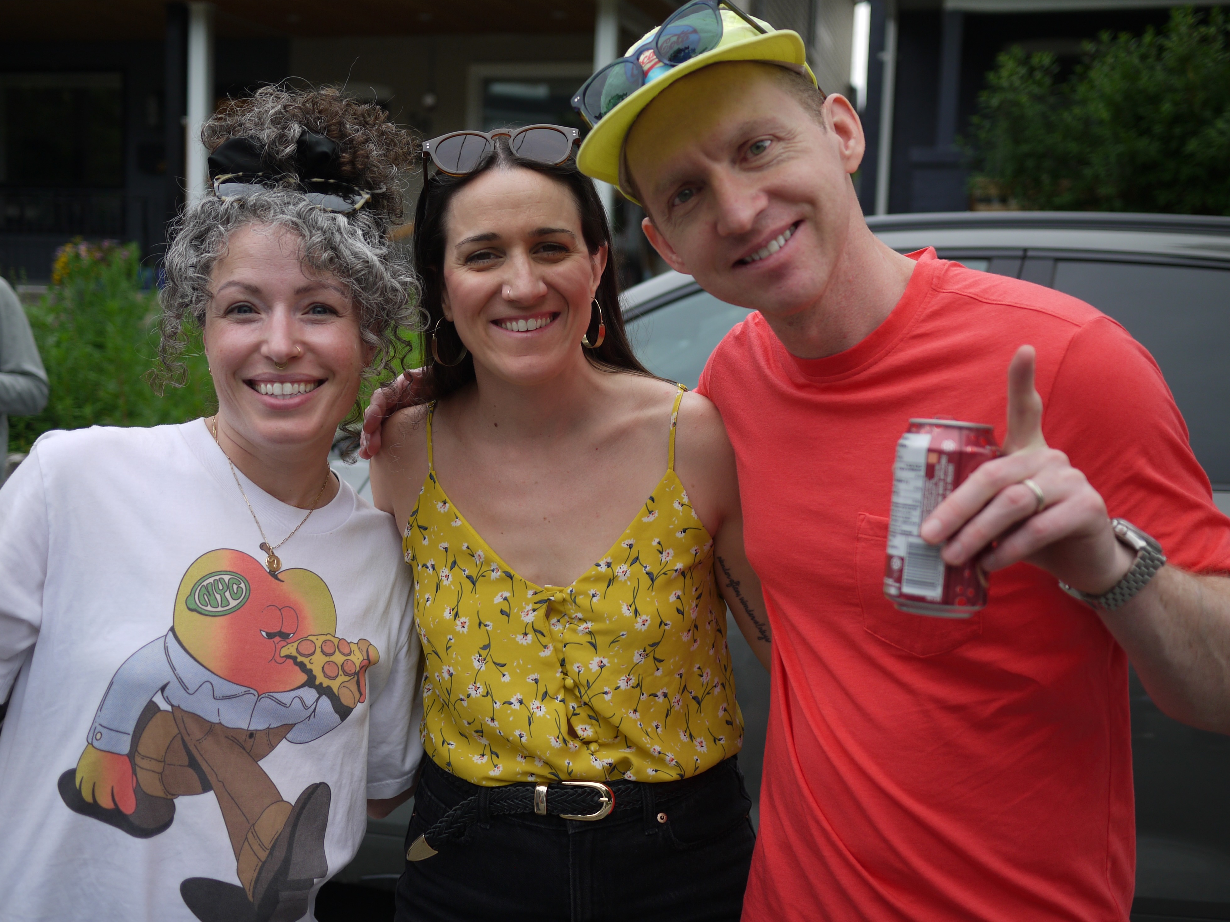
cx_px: 605
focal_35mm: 41
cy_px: 454
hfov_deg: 45.8
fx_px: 1457
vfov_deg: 35.1
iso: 100
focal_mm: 20
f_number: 1.8
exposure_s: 1/1000
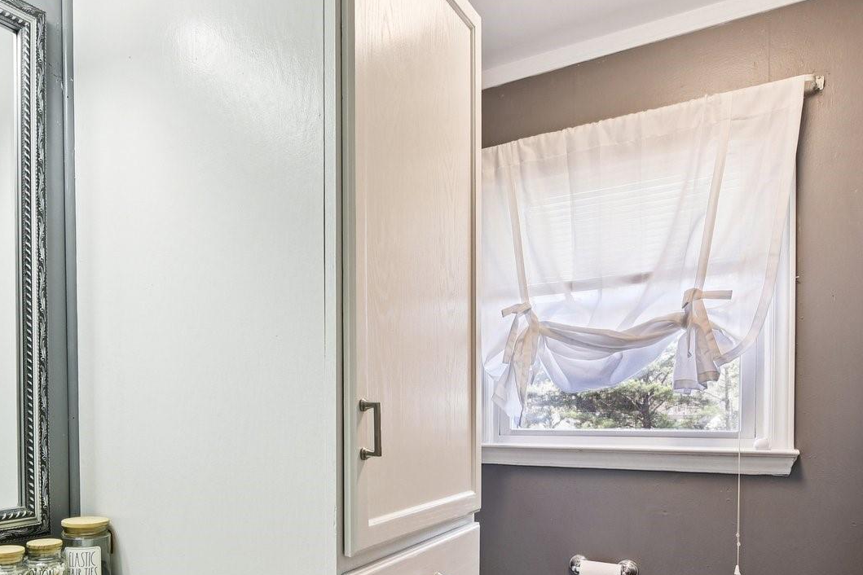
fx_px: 695
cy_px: 409
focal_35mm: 29
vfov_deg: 43.9
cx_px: 263
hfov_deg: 61.5
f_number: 8
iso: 200
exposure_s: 1/15
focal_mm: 15
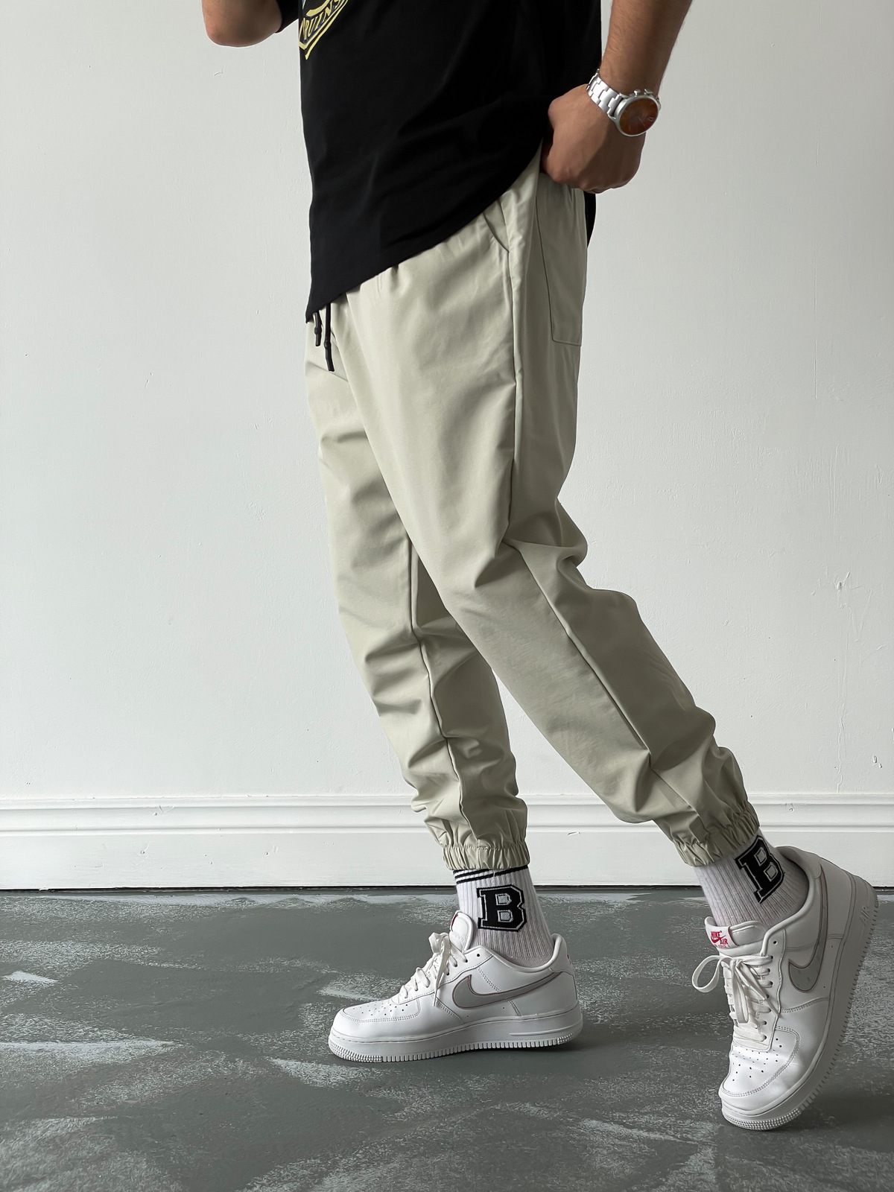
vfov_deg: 36.8
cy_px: 596
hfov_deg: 28.0
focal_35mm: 52
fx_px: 1791
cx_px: 447
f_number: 2
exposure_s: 1/120
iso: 50
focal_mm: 6
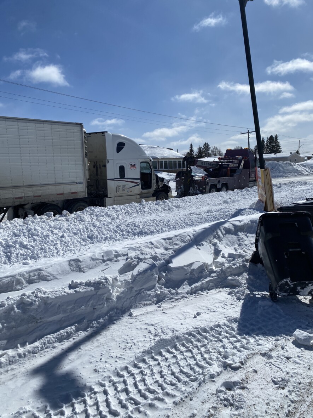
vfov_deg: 67.3
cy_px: 209
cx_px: 156
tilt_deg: -7.6
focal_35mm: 26
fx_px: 313
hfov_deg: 53.1
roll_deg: +0.8
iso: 32
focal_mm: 4.25
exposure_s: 1/11494
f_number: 1.8
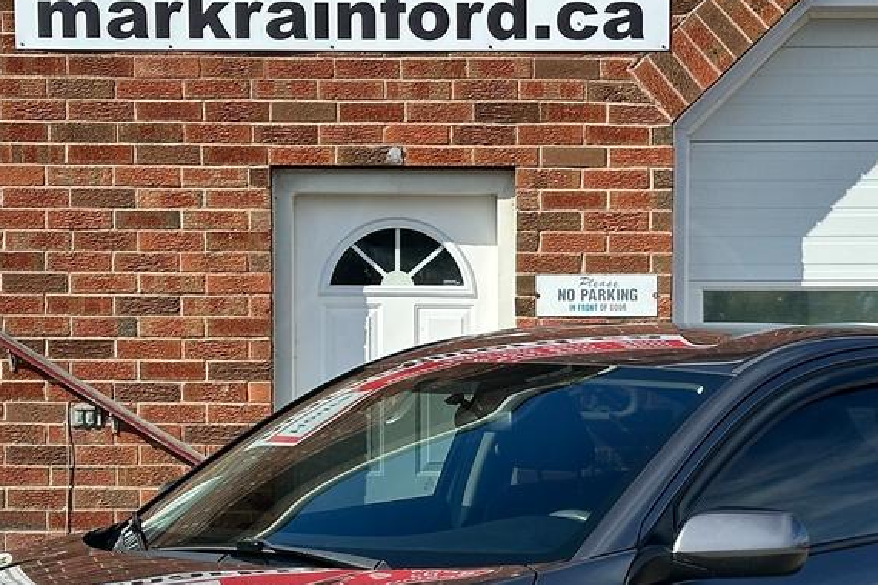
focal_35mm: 112
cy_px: 520
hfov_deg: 18.2
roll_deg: +0.3
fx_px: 2730
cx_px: 560
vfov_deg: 12.1
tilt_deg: -2.4
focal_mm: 6.86
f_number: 1.78
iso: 64
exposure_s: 1/2890
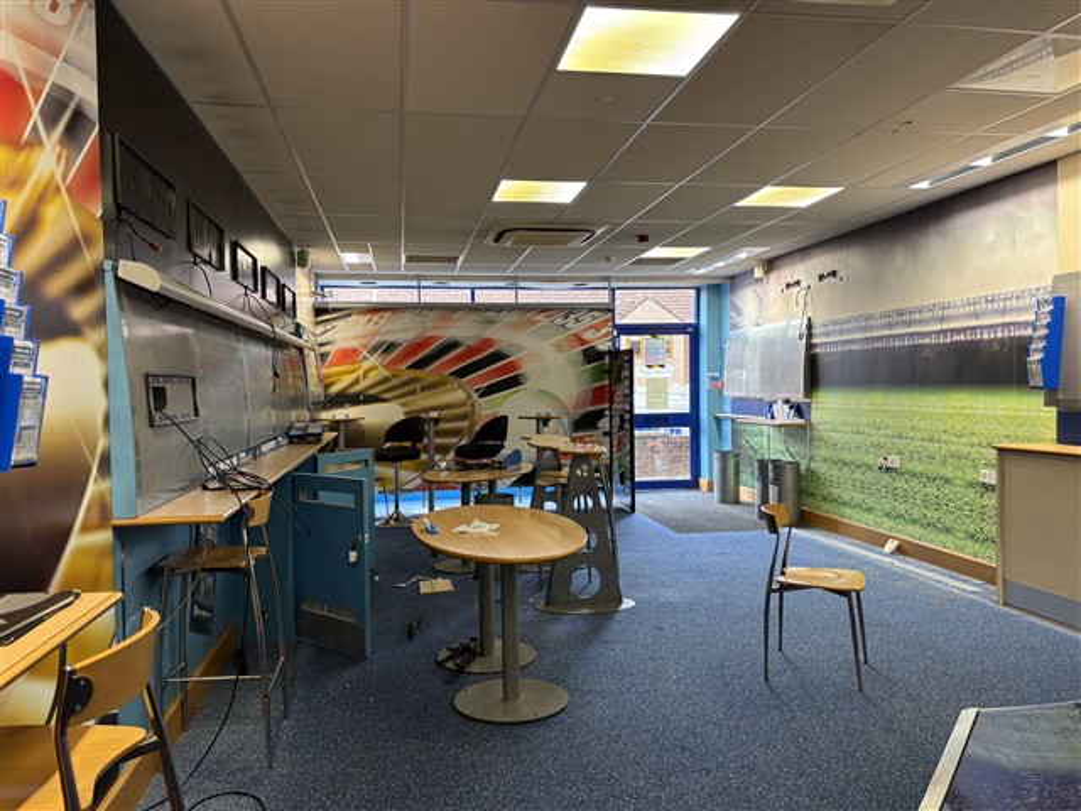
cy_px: 406
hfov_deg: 67.3
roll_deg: +0.7
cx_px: 540
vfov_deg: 53.1
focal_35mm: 26
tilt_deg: -2.1
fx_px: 812
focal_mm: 5.96
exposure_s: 1/50
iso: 80
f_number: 1.6
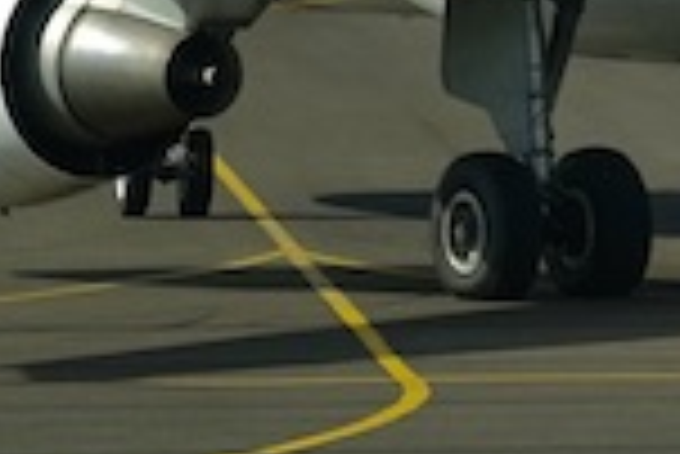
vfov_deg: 2.0
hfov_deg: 2.9
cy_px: -515
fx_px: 13197
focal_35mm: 698
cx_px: 1135
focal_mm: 132
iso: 160
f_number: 5
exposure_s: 1/800
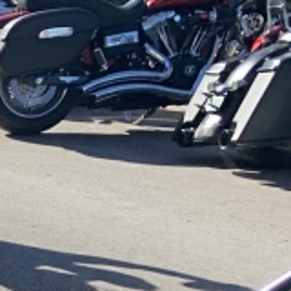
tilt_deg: -25.3
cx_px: -506
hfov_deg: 9.8
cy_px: 622
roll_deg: +0.2
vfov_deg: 10.7
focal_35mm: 147
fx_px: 1398
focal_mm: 4.25
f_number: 1.8
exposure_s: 1/647
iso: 25
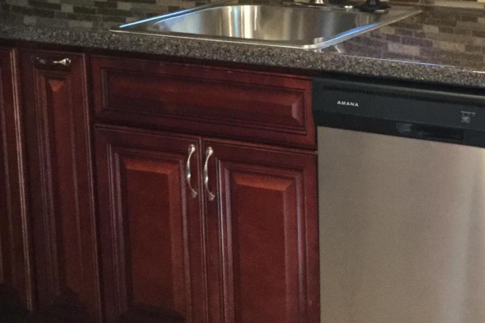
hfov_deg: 24.4
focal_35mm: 79
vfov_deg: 16.7
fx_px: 1064
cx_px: 493
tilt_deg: -8.4
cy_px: -35
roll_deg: -0.4
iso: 200
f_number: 2.4
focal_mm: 3.3
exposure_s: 1/30
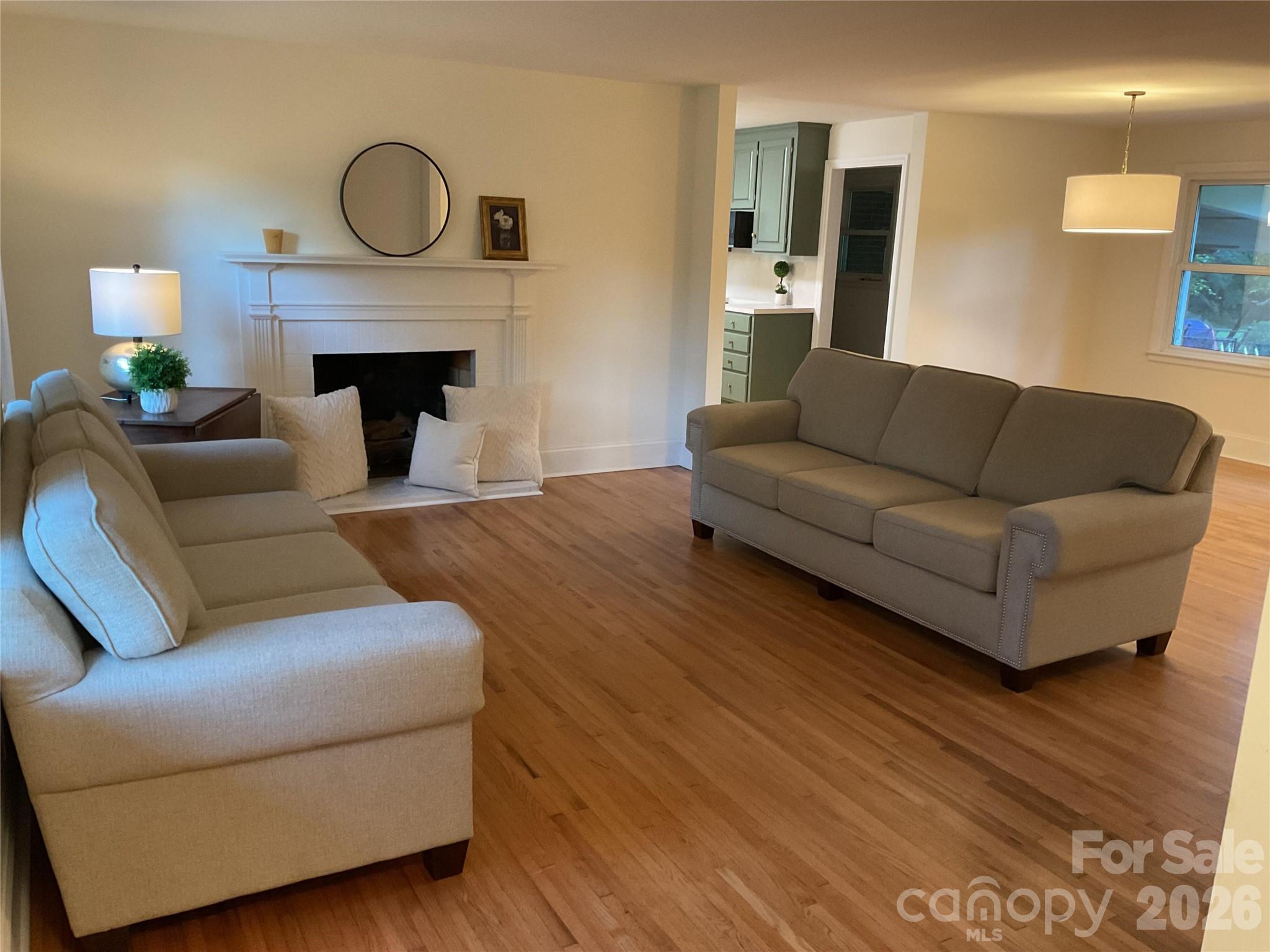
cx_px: 635
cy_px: 476
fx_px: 1064
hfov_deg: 61.7
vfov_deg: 48.2
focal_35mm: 29
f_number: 1.8
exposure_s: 1/40
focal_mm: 3
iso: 200
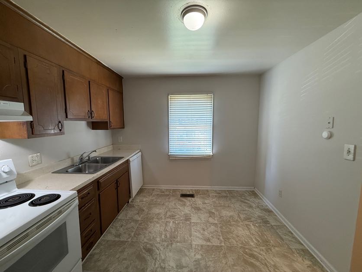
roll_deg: -0.2
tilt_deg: -5.3
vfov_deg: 85.7
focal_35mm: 14
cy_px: 136
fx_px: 146
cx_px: 181
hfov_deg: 102.1
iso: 320
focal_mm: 2.22
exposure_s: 1/120
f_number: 2.2
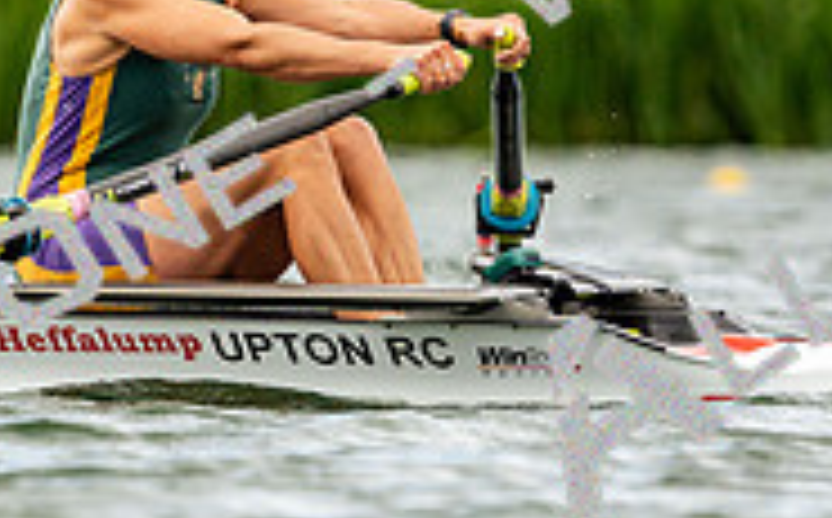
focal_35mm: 1600
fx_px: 36225
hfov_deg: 1.3
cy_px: 101
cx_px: 162
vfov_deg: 0.8
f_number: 6.3
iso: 640
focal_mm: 500
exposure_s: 1/2000
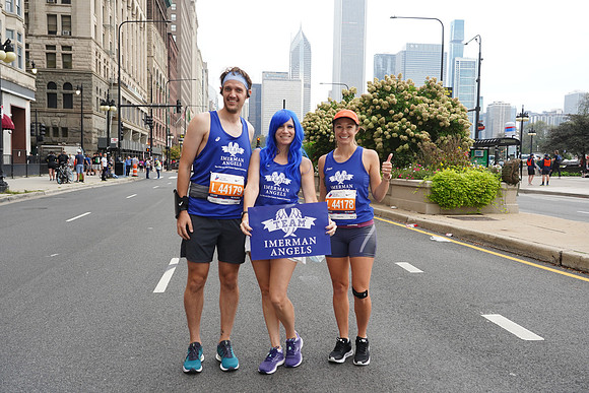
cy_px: 196
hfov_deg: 58.7
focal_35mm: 32
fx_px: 524
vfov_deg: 41.1
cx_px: 294
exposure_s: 1/100
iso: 500
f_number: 5
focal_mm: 32
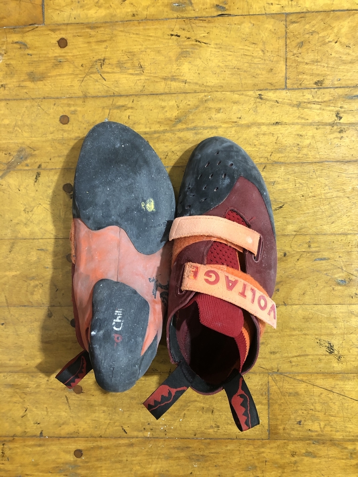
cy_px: 238
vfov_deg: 63.4
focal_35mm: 28
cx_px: 179
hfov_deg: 49.7
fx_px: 386
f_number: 1.8
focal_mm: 3.99
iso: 100
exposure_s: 1/13
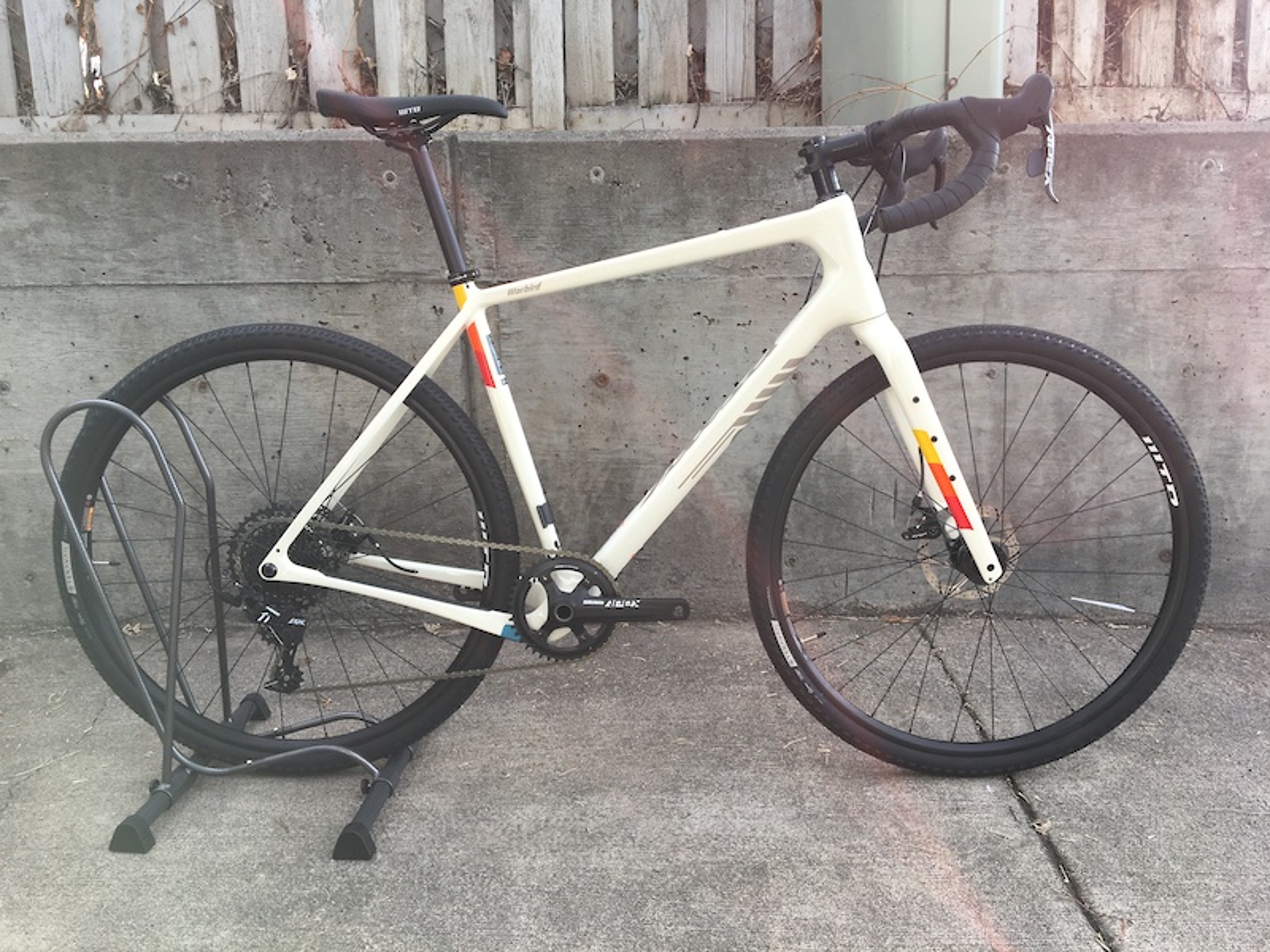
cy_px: 476
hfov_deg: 61.7
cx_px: 635
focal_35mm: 29
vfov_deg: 48.2
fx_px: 1064
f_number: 2.2
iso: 25
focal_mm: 4.15
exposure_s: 1/180
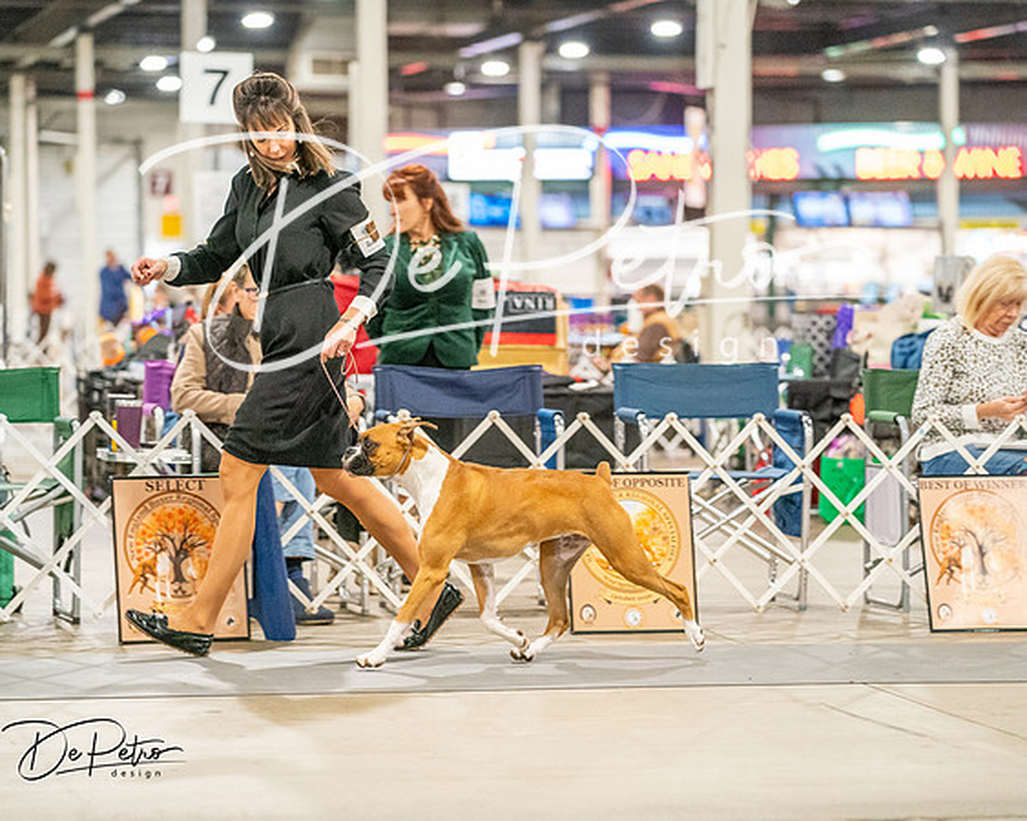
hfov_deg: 14.4
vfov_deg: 11.5
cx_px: 514
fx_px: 4072
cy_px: 410
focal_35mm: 134
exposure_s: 1/250
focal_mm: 119
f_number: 3.2
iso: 6400
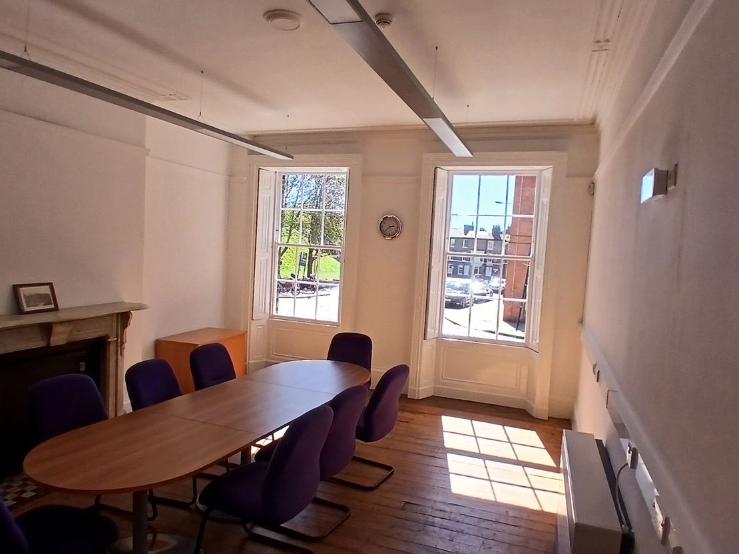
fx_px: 363
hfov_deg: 91.0
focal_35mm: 17
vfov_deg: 74.8
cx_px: 370
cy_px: 277
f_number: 2.2
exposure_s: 1/270
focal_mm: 1.4
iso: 50
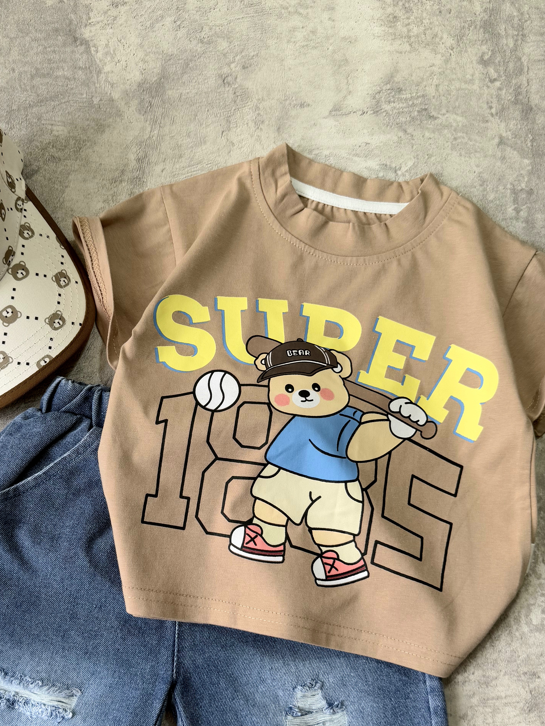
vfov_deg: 50.6
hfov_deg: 39.6
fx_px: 756
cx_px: 230
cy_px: 476
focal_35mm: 36
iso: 64
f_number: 1.78
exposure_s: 1/256
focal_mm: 6.76
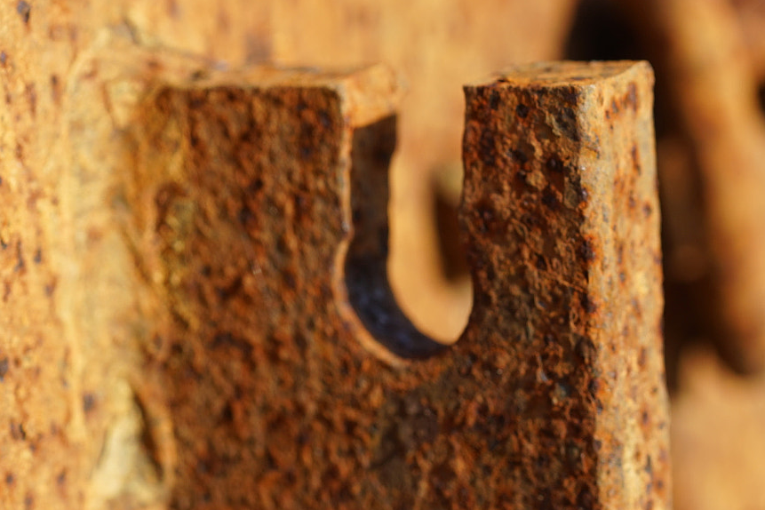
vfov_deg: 5.5
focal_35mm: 251
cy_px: 228
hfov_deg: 8.2
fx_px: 5333
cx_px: 517
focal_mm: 90
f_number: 4.5
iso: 100
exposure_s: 1/200
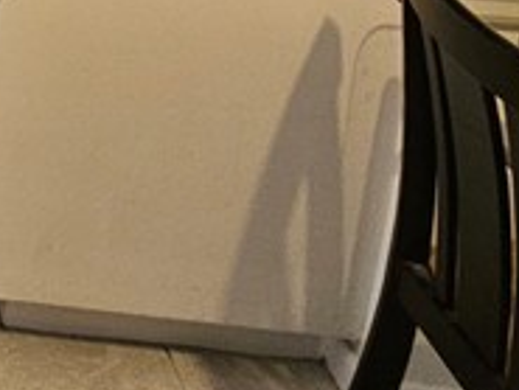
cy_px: -373
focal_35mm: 72
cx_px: -494
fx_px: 1080
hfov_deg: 18.6
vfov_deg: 16.2
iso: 320
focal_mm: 2.2
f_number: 2.2
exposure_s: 1/30
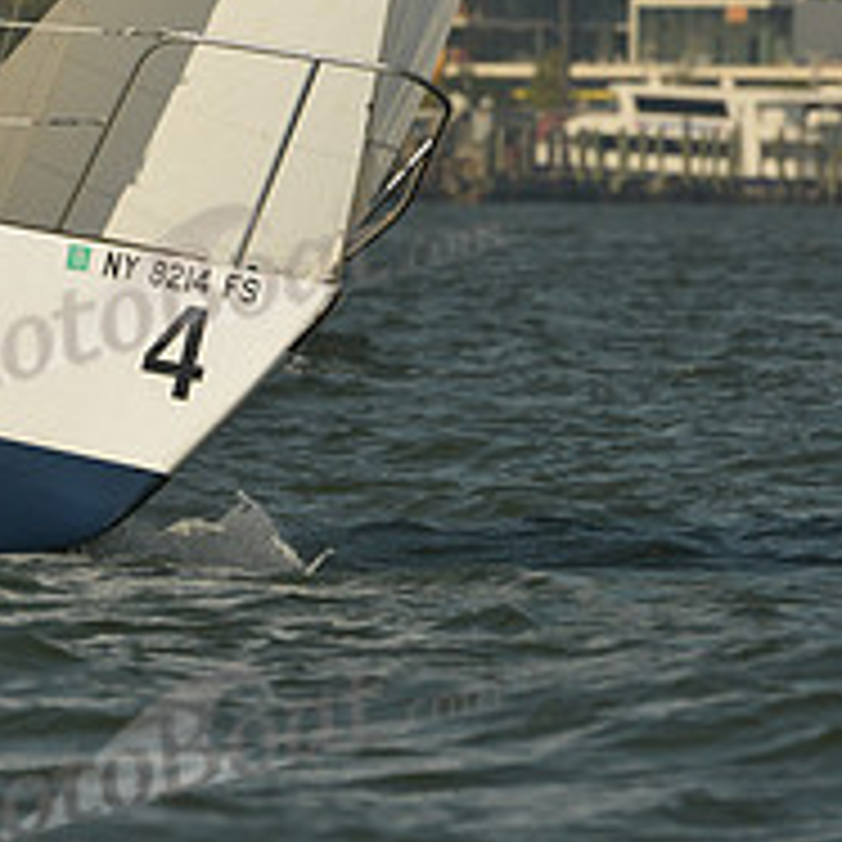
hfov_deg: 1.7
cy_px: 128
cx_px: -360
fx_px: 28950
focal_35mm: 1052
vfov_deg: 1.7
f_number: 9
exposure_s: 1/1250
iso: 320
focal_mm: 400
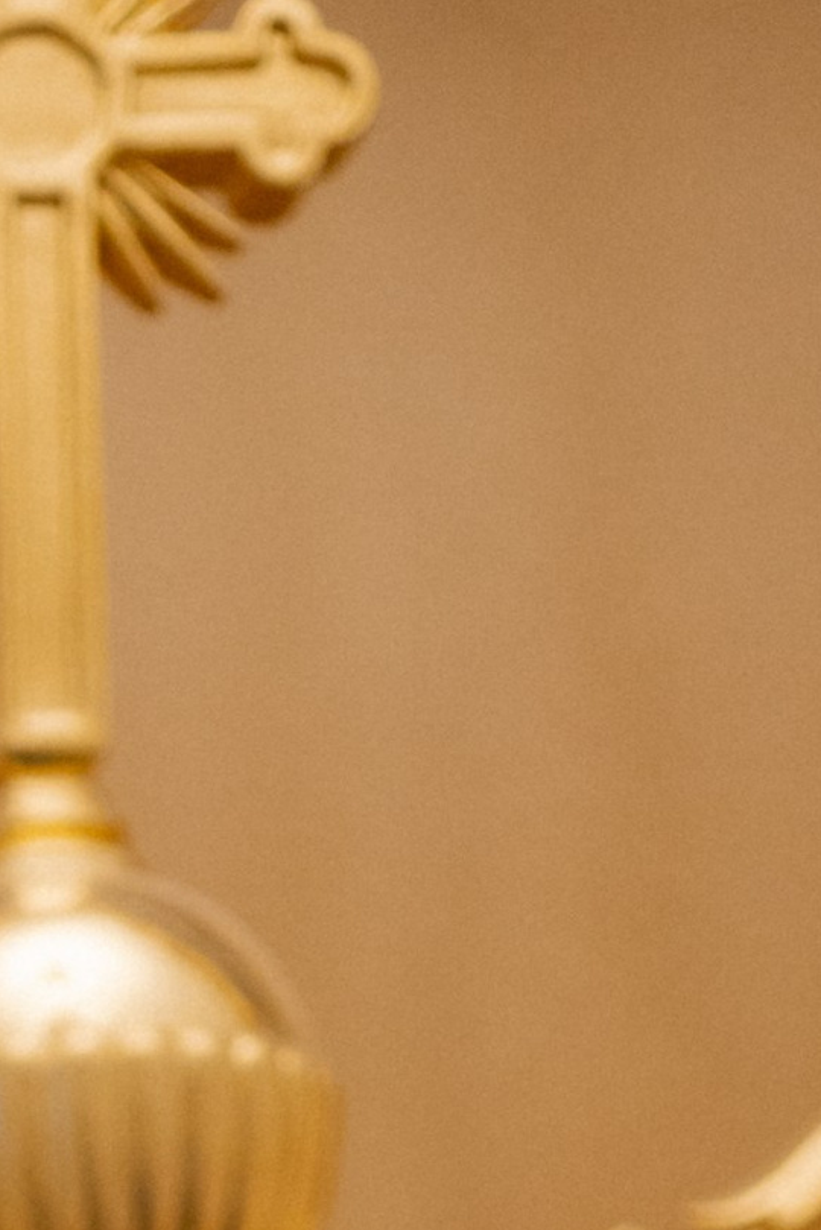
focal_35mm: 166
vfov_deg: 11.1
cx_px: -768
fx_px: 5673
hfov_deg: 7.9
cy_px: 2587
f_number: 1.8
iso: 640
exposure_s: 1/250
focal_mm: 35
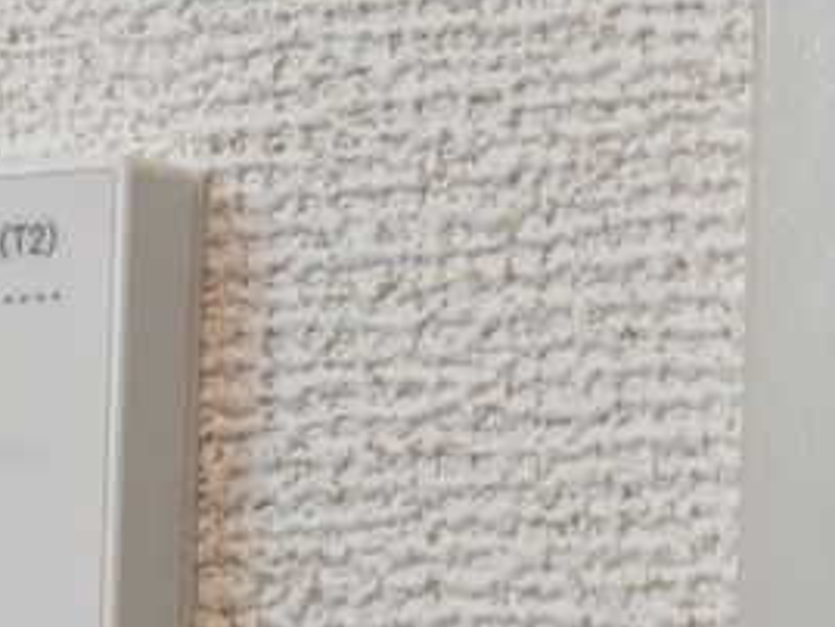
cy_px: 878
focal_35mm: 182
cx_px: -472
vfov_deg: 8.0
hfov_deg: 10.4
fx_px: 4392
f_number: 1.89
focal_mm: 5.43
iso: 161
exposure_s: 1/50
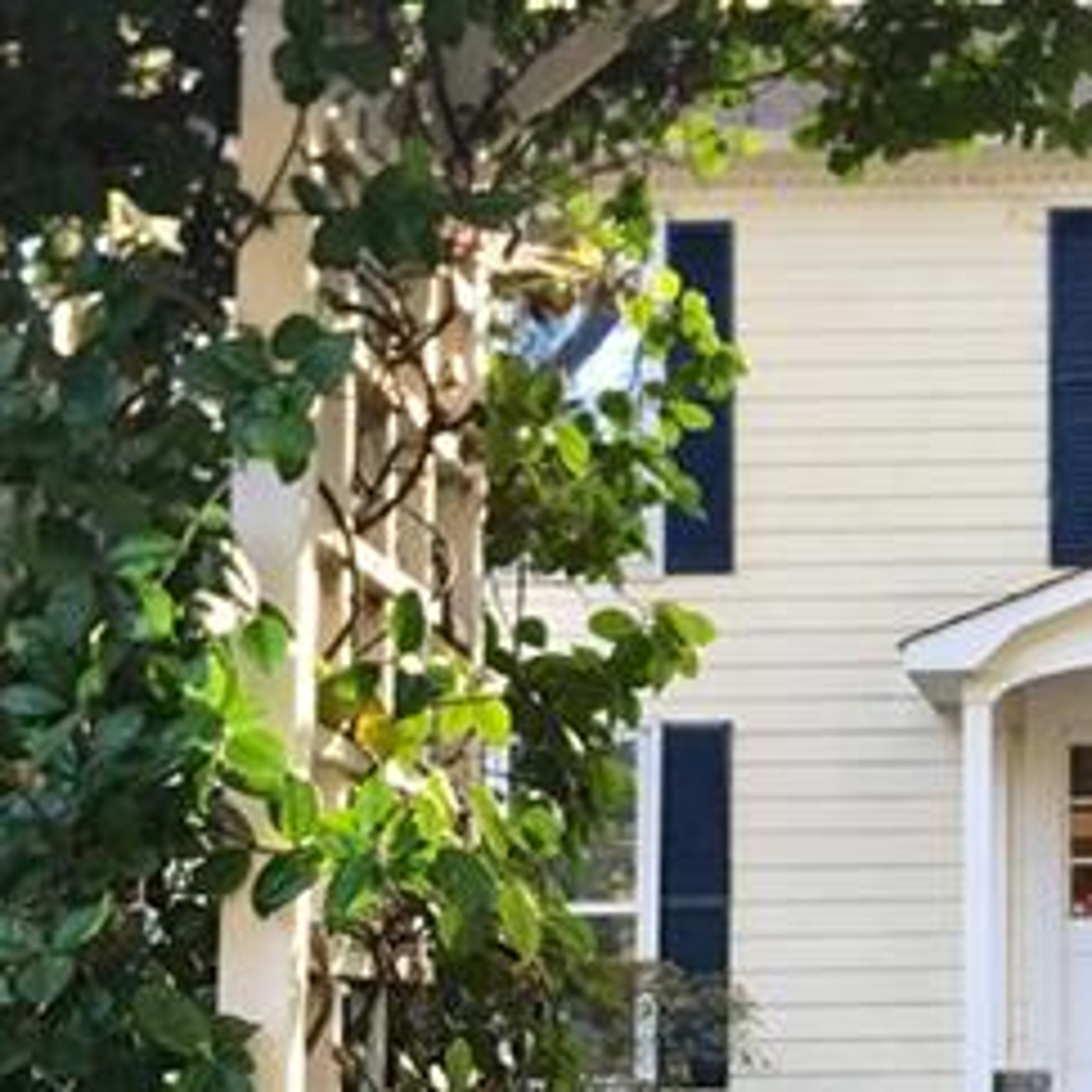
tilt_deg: +5.8
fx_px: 2891
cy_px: 715
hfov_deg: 20.6
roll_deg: +0.1
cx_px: 1146
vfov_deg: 21.3
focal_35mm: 81
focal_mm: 4.15
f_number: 2.2
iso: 32
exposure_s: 1/30
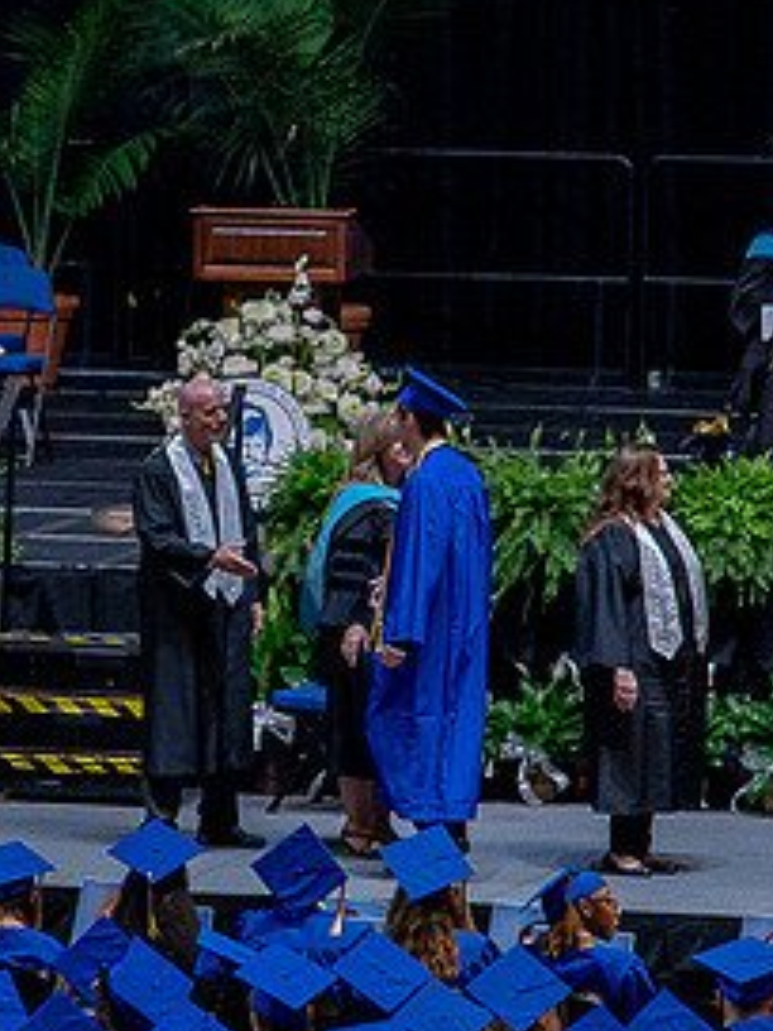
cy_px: 557
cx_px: 125
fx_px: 15274
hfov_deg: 2.9
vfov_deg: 3.9
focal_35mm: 513
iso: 1600
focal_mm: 250
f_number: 5.6
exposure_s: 1/200
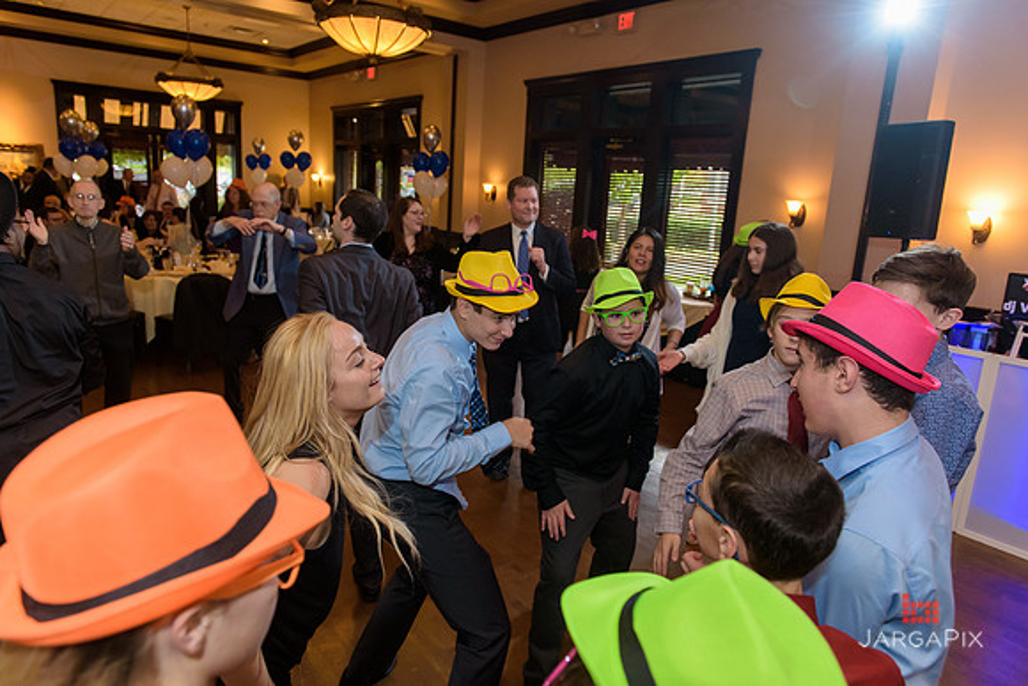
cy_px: 343
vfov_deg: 53.2
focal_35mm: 24
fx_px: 685
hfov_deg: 73.7
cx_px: 514
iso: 1600
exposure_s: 1/125
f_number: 3.2
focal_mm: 24
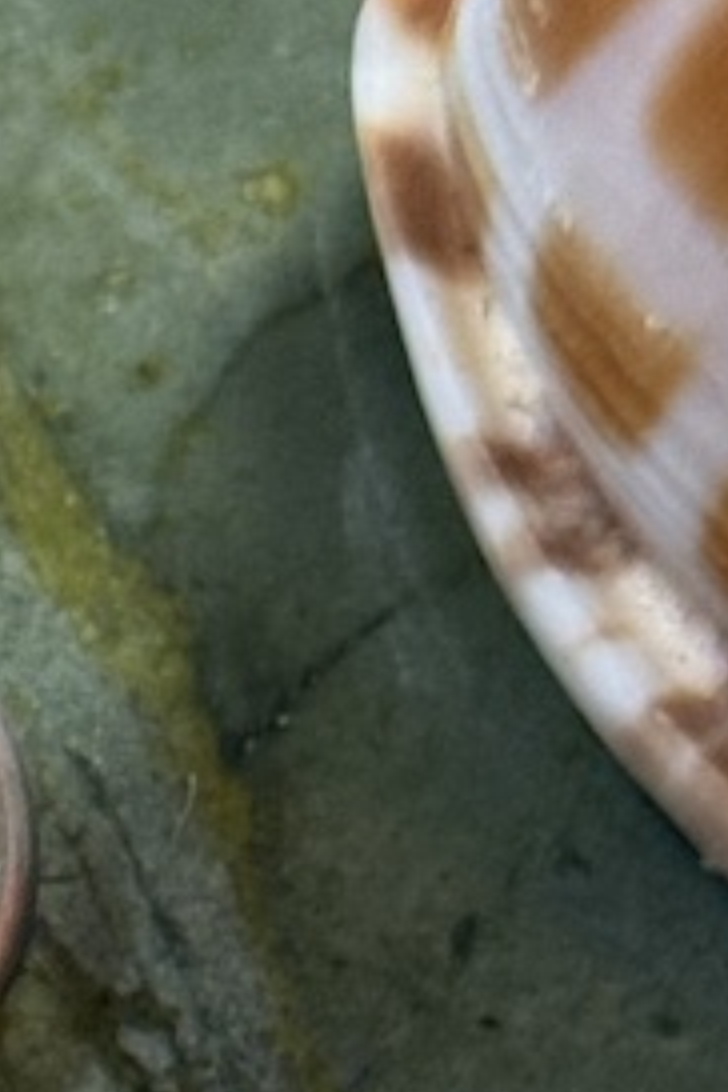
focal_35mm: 263
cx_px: -916
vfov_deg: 7.7
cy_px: 1504
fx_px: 7977
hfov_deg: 5.1
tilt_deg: -65.0
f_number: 1.78
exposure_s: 1/33
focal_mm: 6.76
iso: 200
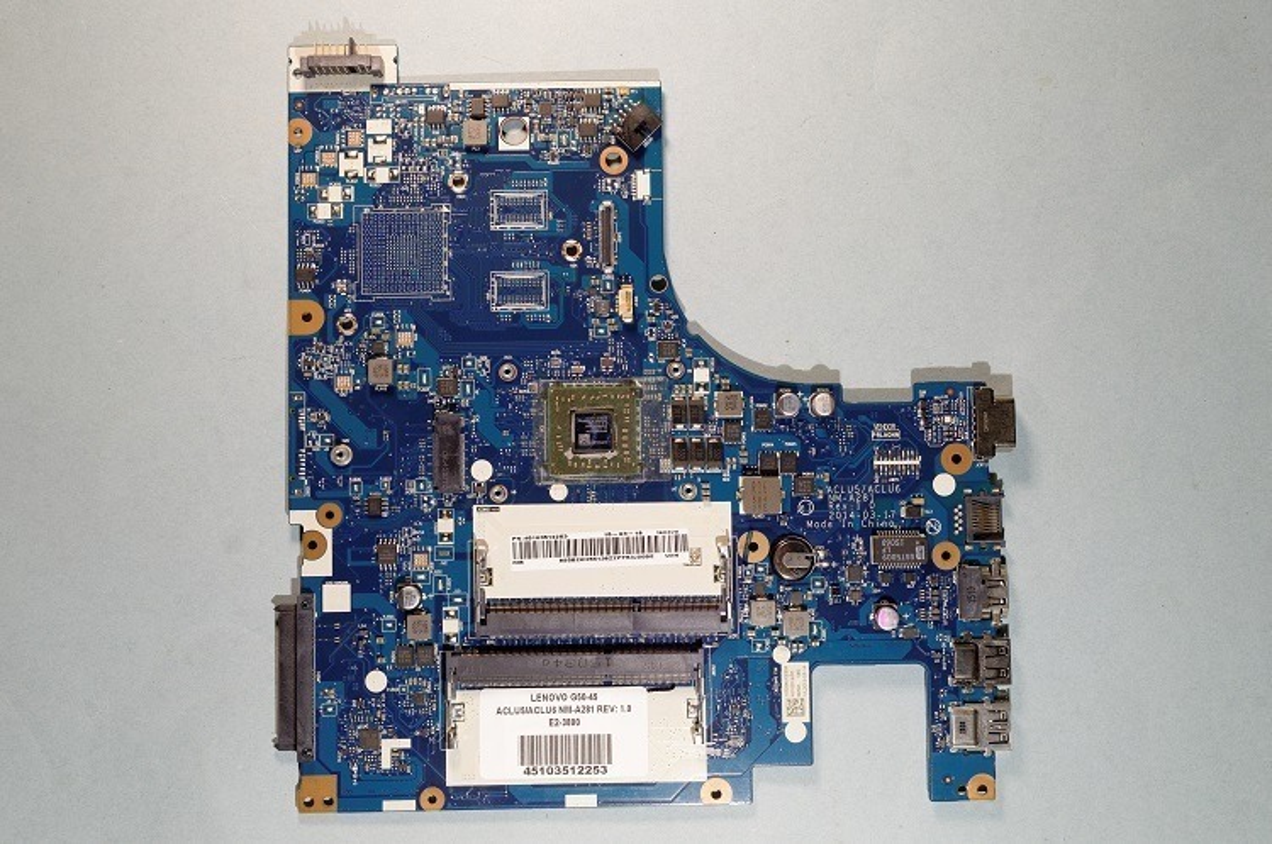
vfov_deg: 35.4
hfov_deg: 51.3
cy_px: 422
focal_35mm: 38
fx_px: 1323
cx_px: 636
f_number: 8
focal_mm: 25
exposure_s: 1/6
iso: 100
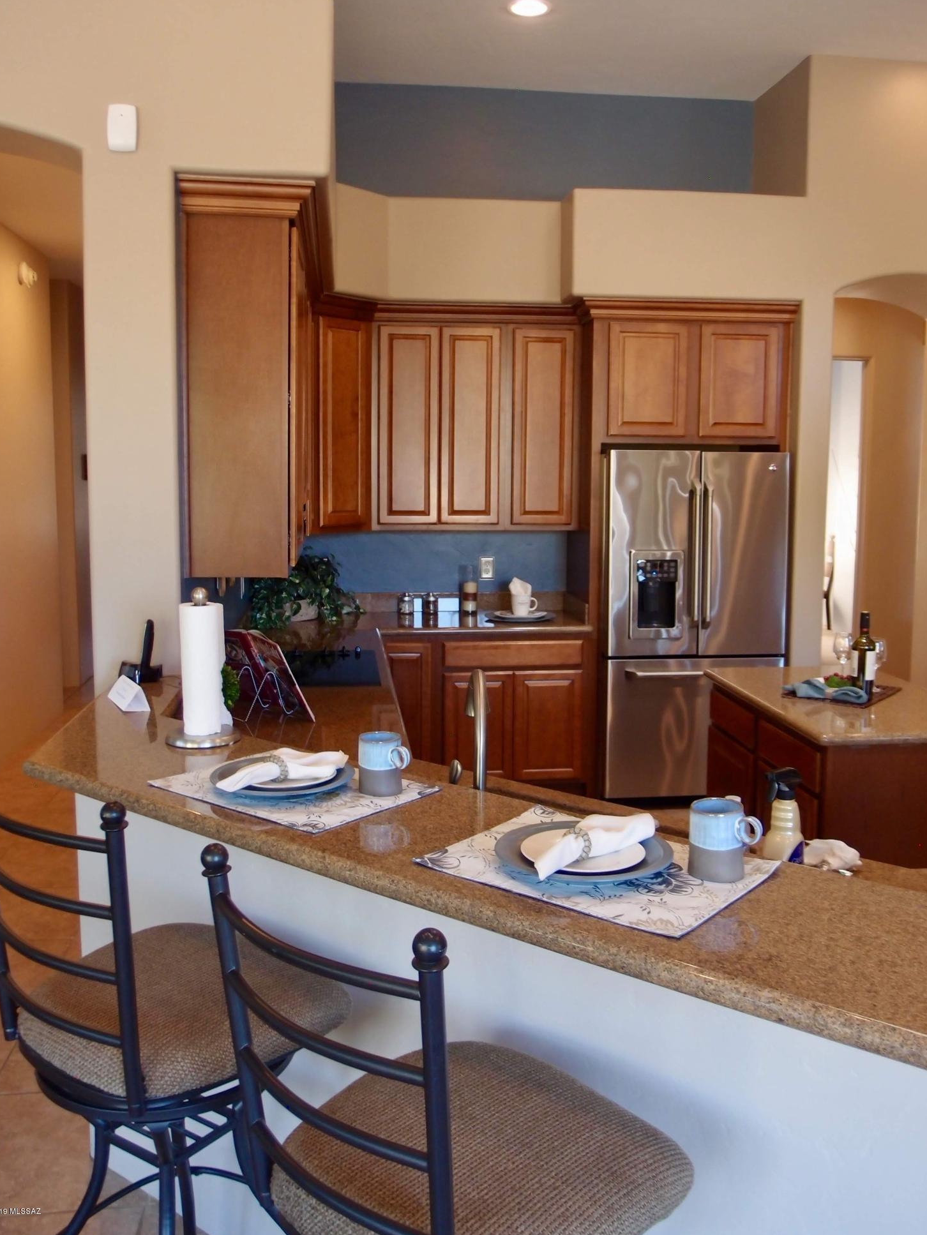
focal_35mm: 31
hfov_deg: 45.5
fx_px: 1107
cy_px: 613
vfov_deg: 58.3
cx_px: 459
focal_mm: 6.48
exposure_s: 1/40
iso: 200
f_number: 1.9
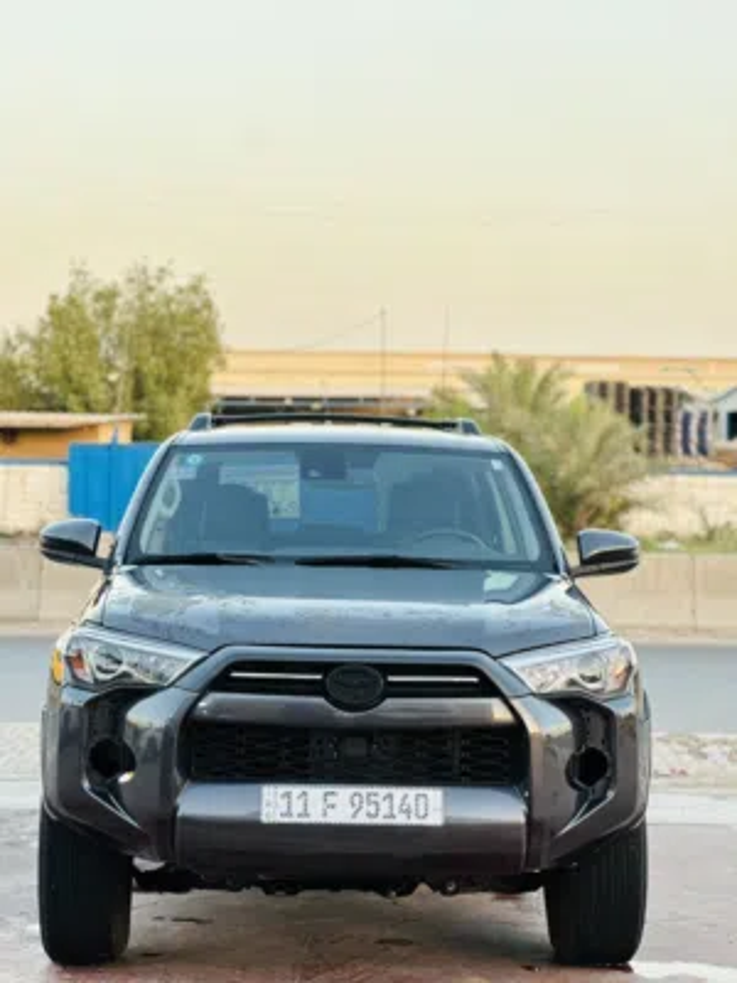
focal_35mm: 77
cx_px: 368
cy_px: 492
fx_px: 2186
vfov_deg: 25.3
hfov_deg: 19.1
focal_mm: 9
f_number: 2.8
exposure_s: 1/83
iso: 250
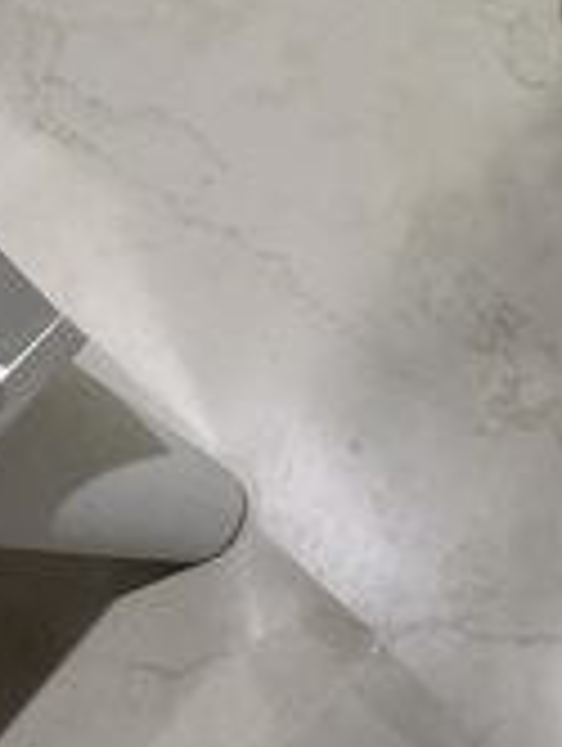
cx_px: 632
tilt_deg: -45.2
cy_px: -227
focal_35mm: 66
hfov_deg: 21.1
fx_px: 1425
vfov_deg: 25.3
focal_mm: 6.8
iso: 320
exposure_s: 1/60
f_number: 1.8
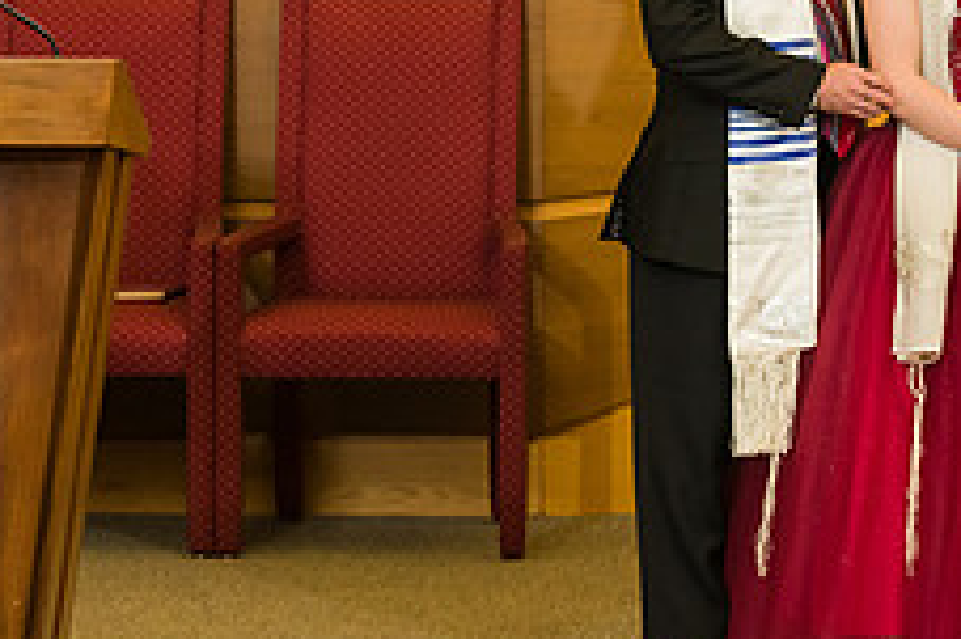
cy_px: -36
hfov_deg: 8.9
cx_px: 1101
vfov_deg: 5.9
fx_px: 6135
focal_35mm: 230
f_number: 5.6
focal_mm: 90
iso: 1250
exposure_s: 1/200
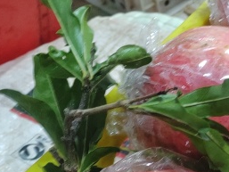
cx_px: 317
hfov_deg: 20.7
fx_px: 556
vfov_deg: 17.6
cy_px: 89
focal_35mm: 84
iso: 1250
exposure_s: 1/25
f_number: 1.9
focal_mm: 5.52
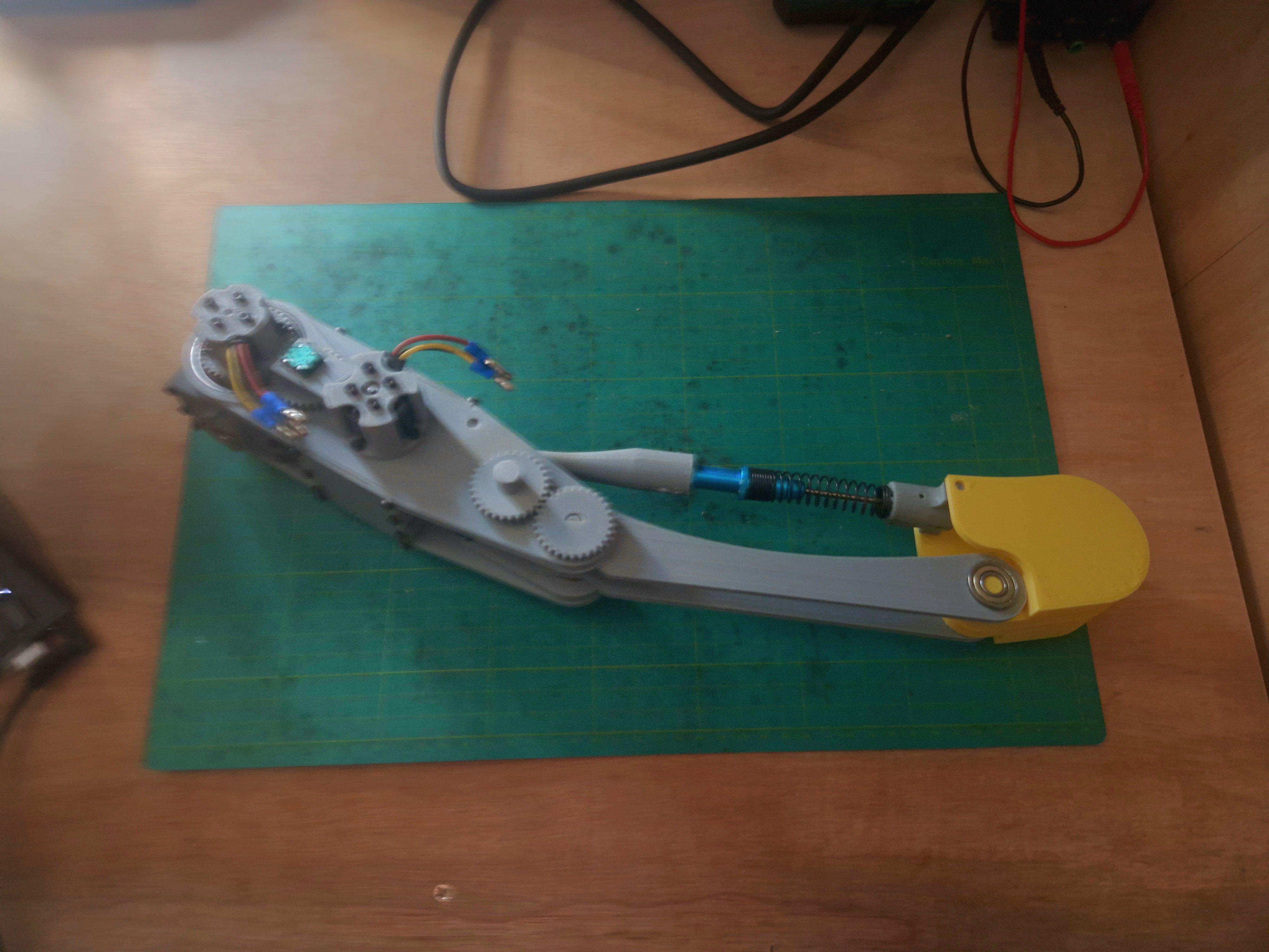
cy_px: 476
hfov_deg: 73.9
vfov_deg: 58.9
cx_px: 634
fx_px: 843
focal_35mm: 23
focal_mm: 5.4
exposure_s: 1/20
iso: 125
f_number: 1.8
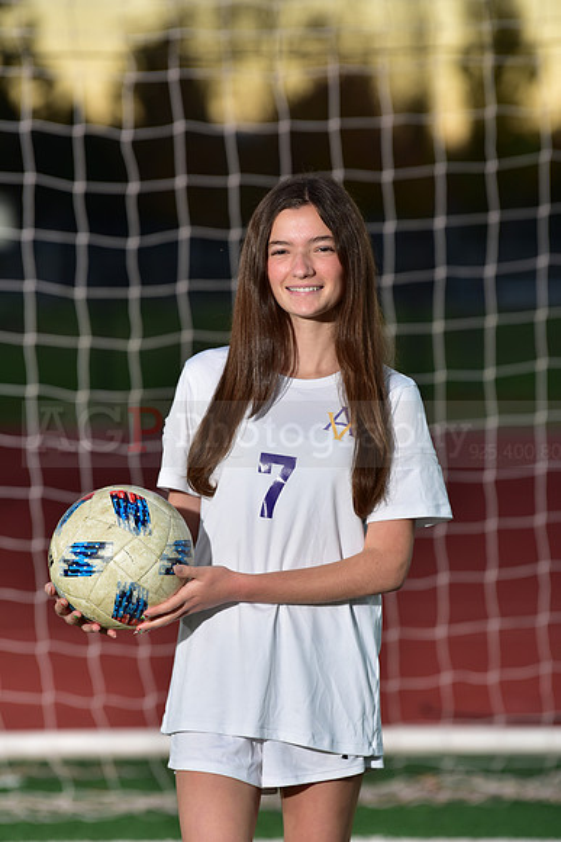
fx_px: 4672
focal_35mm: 200
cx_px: 280
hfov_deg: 6.9
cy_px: 421
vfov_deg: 10.3
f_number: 4.5
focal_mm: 200
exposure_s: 1/200
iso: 250
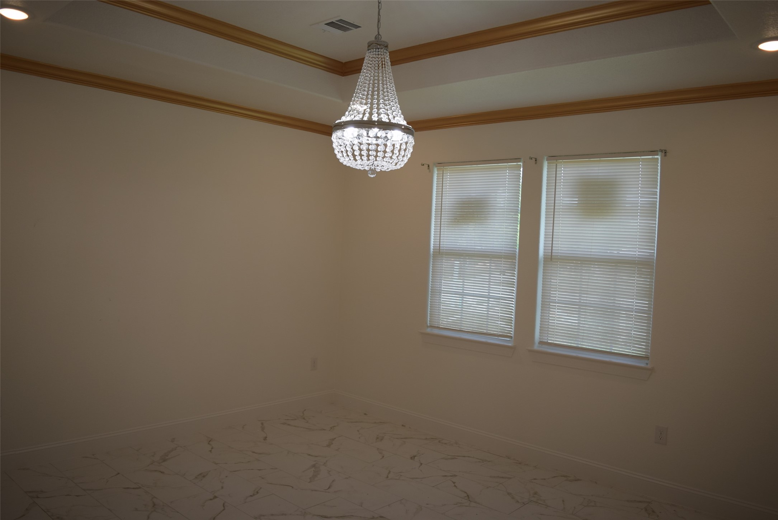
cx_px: 389
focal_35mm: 27
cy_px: 260
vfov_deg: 48.0
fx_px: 584
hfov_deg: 67.4
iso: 200
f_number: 3.5
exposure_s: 1/250
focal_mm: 18
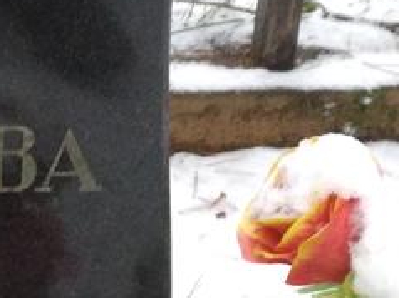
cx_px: -178
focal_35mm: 175
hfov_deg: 10.9
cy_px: 238
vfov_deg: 8.5
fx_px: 2015
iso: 800
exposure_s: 1/30
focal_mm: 5.99
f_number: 2.6
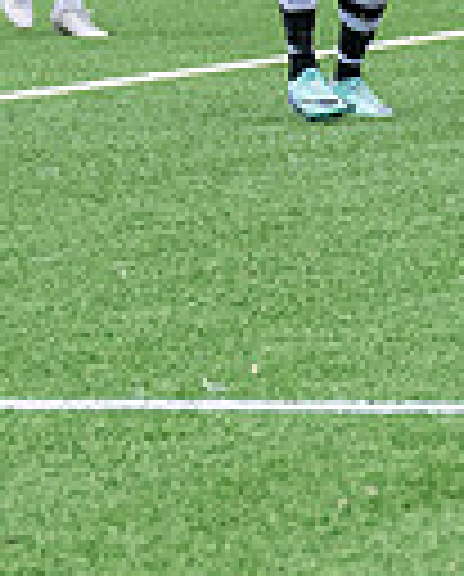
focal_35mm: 483
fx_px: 8262
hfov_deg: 3.2
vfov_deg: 4.0
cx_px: 890
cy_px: -37
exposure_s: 1/1600
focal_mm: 75
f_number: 4
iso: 800
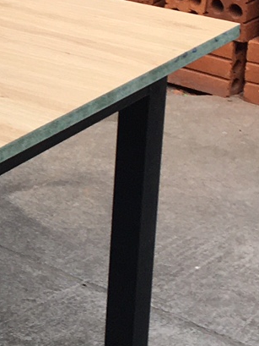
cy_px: 140
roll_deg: +2.1
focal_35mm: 143
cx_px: -233
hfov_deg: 9.8
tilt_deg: -23.2
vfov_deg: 13.8
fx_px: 1426
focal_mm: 4.15
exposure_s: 1/50
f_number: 2.2
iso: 32
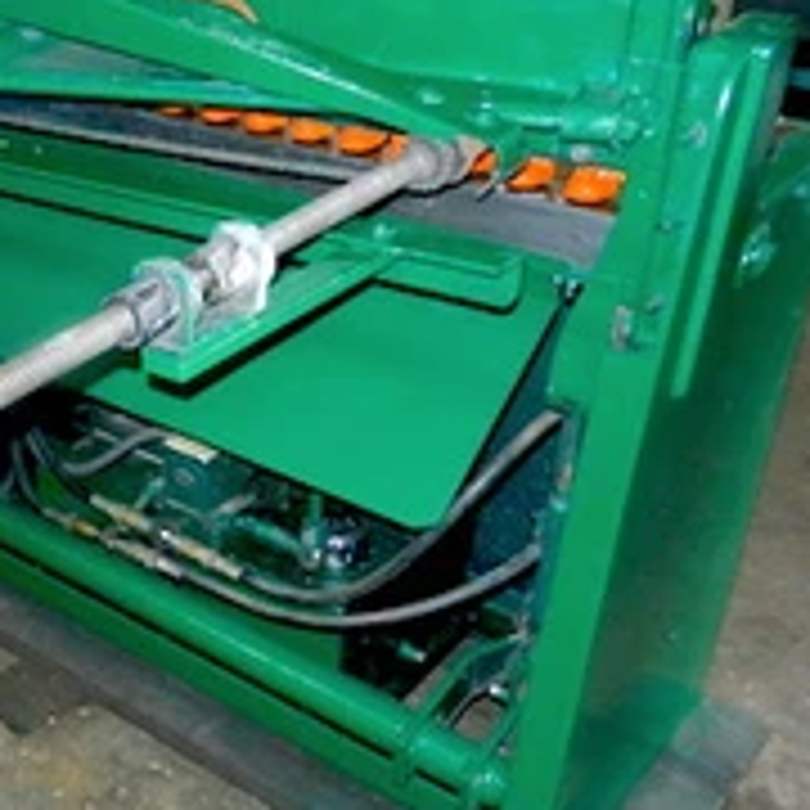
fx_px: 1297
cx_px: -4
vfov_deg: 34.7
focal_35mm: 49
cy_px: 405
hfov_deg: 31.9
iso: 450
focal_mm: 4.5
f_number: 3.5
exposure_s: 1/30
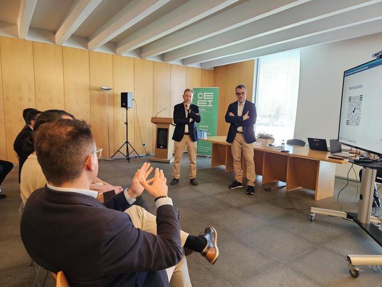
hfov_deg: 73.9
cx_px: 191
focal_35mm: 23
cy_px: 144
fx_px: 254
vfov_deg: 58.9
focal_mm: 5.4
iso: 640
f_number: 1.8
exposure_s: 1/100
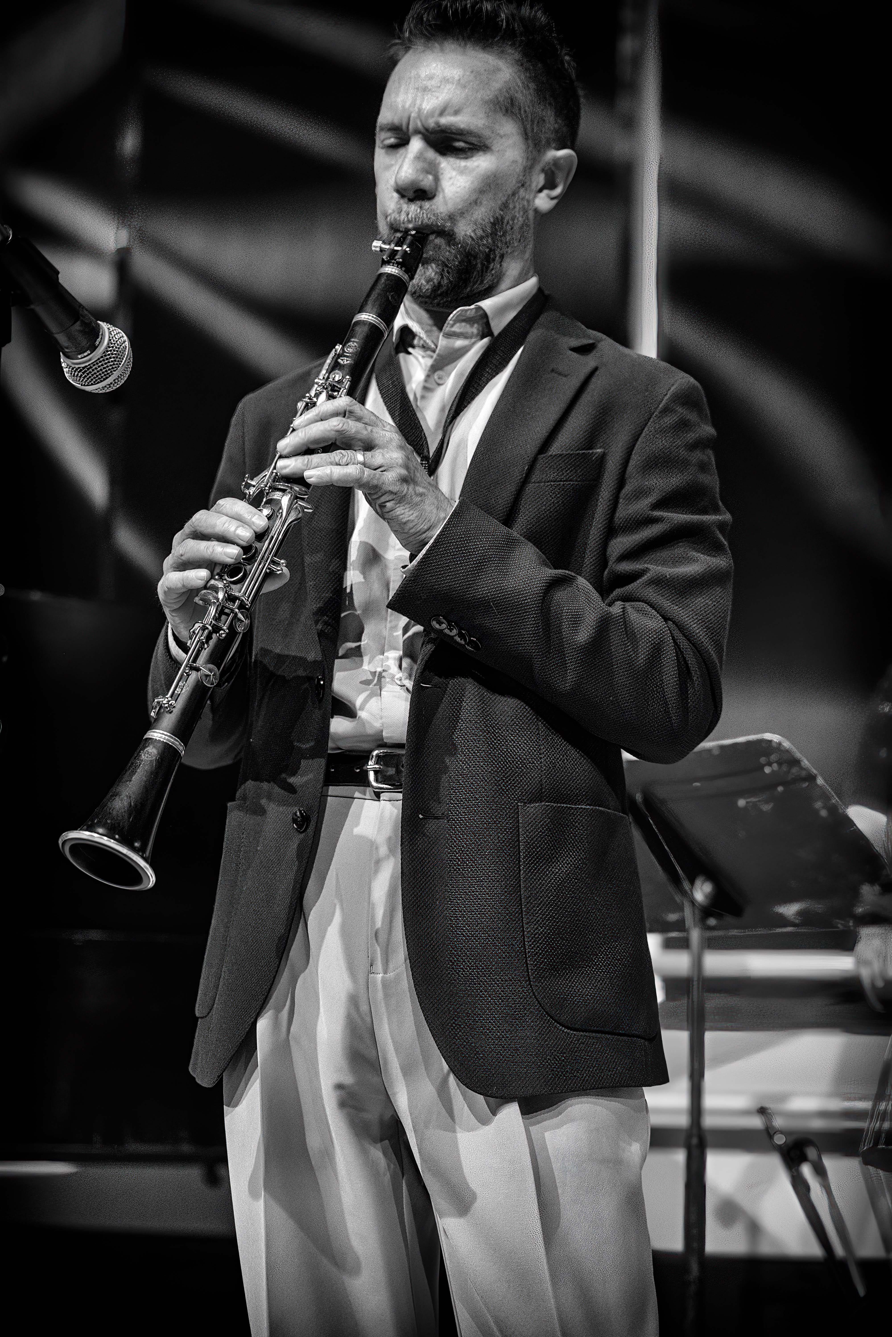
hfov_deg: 23.4
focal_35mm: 58
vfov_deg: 34.5
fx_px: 2155
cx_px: 446
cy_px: 668
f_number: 2.8
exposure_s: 1/80
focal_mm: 58
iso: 2000
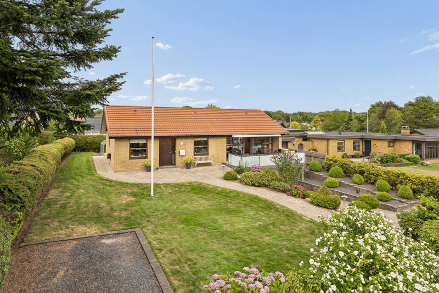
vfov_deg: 57.2
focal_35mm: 22
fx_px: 268
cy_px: 146
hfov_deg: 78.6
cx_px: 220
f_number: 8
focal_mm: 22
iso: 200
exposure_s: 1/200
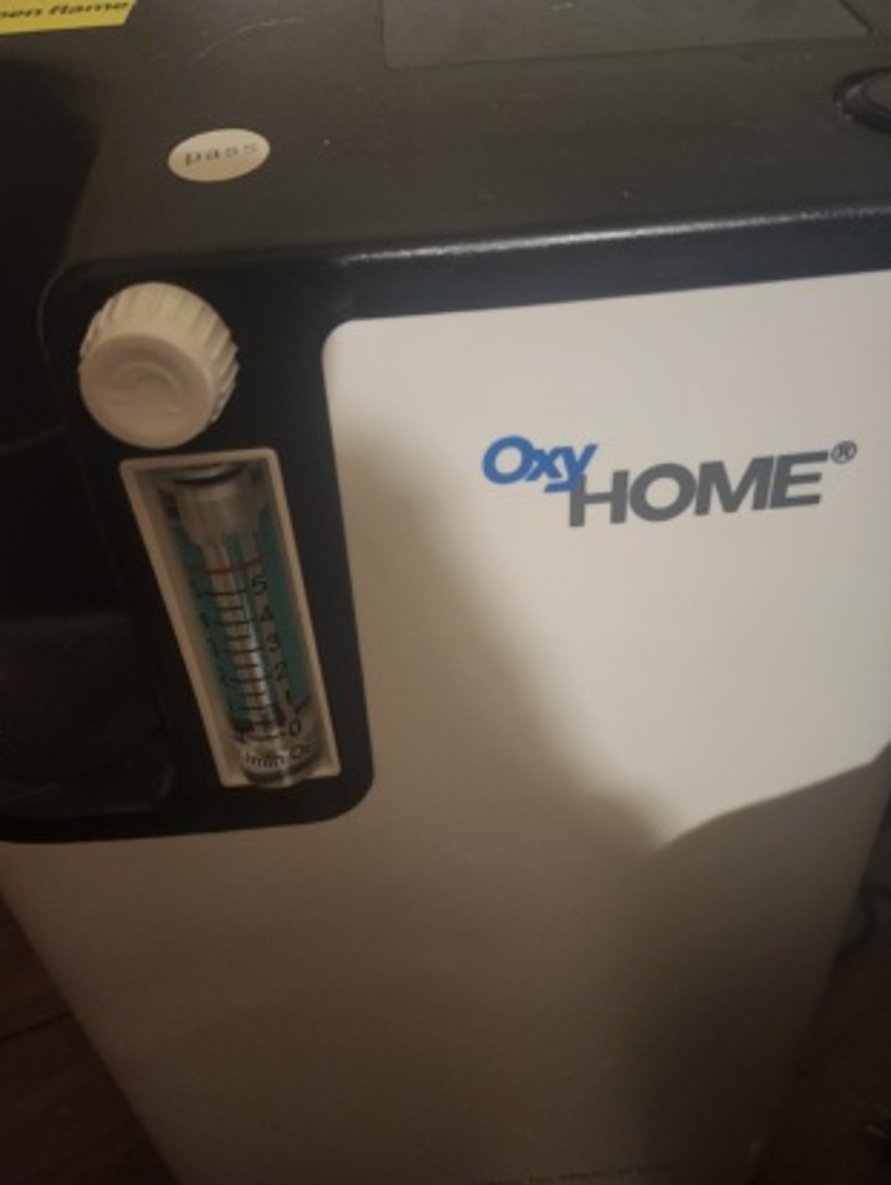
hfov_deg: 56.9
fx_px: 823
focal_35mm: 24
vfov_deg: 71.5
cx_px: 458
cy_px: 572
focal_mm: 5.54
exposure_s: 1/24
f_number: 1.8
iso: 640
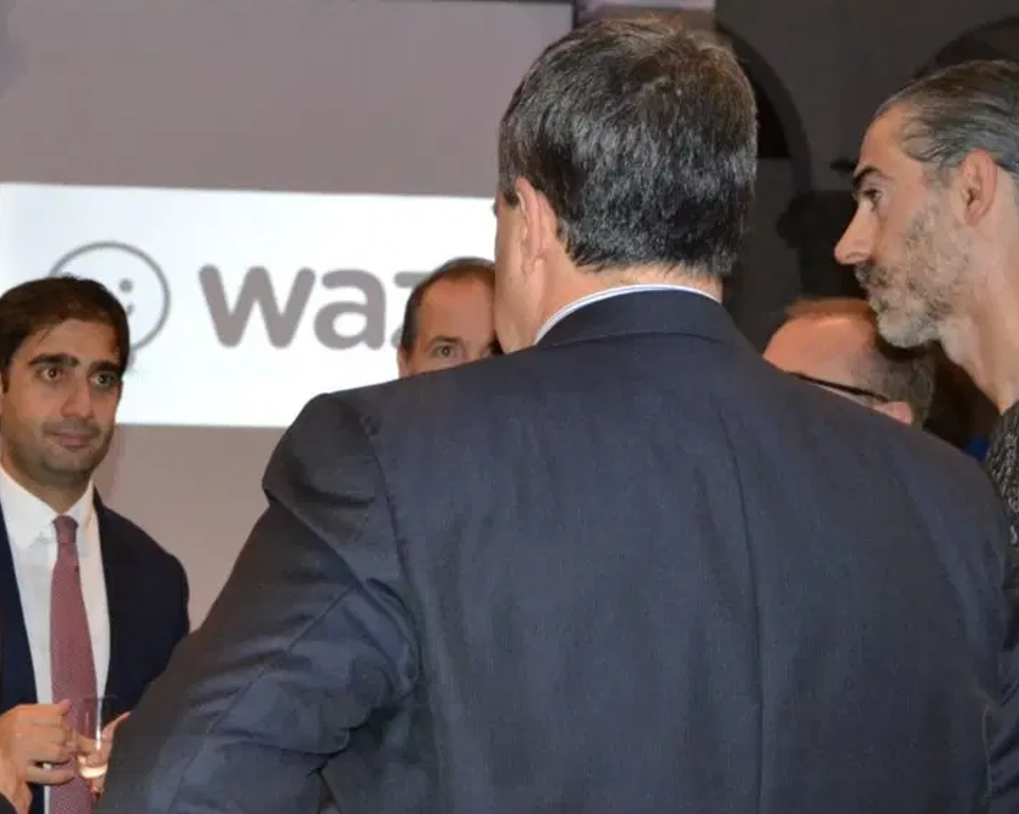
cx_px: 241
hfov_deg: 22.6
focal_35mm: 84
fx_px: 2526
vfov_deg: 18.3
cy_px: 456
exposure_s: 1/60
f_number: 4.5
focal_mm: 35
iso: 3200
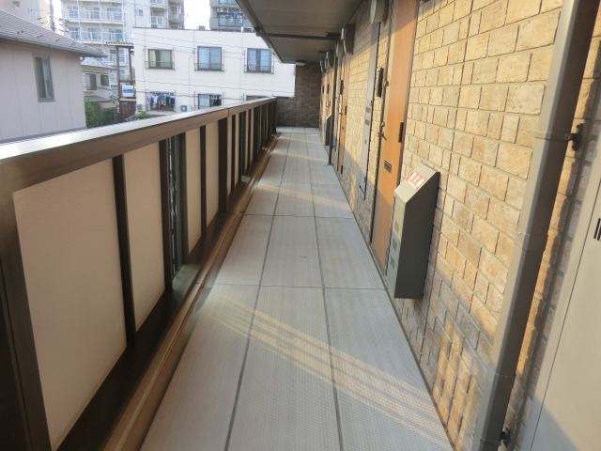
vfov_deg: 56.8
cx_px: 300
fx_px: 417
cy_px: 226
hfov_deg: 71.6
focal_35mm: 24
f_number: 3.2
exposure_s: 1/125
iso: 80
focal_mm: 4.3
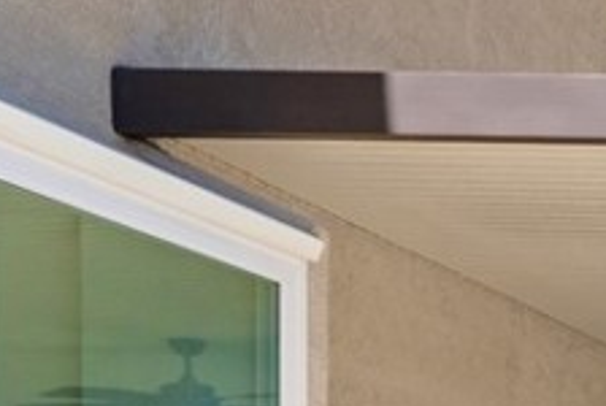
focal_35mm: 73
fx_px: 1230
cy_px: 567
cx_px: 1285
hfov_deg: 17.4
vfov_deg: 17.3
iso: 250
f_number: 9
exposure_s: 1/100
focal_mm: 16
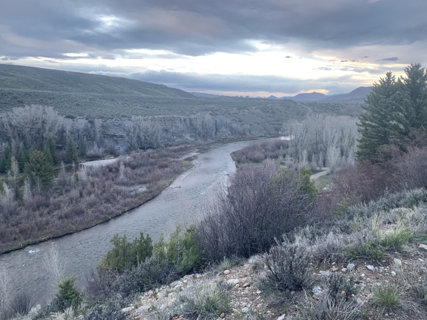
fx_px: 321
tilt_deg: -9.4
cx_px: 214
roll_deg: -1.1
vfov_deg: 53.1
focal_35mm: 26
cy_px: 160
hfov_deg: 67.3
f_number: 1.8
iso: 200
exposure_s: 1/60
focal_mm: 4.25
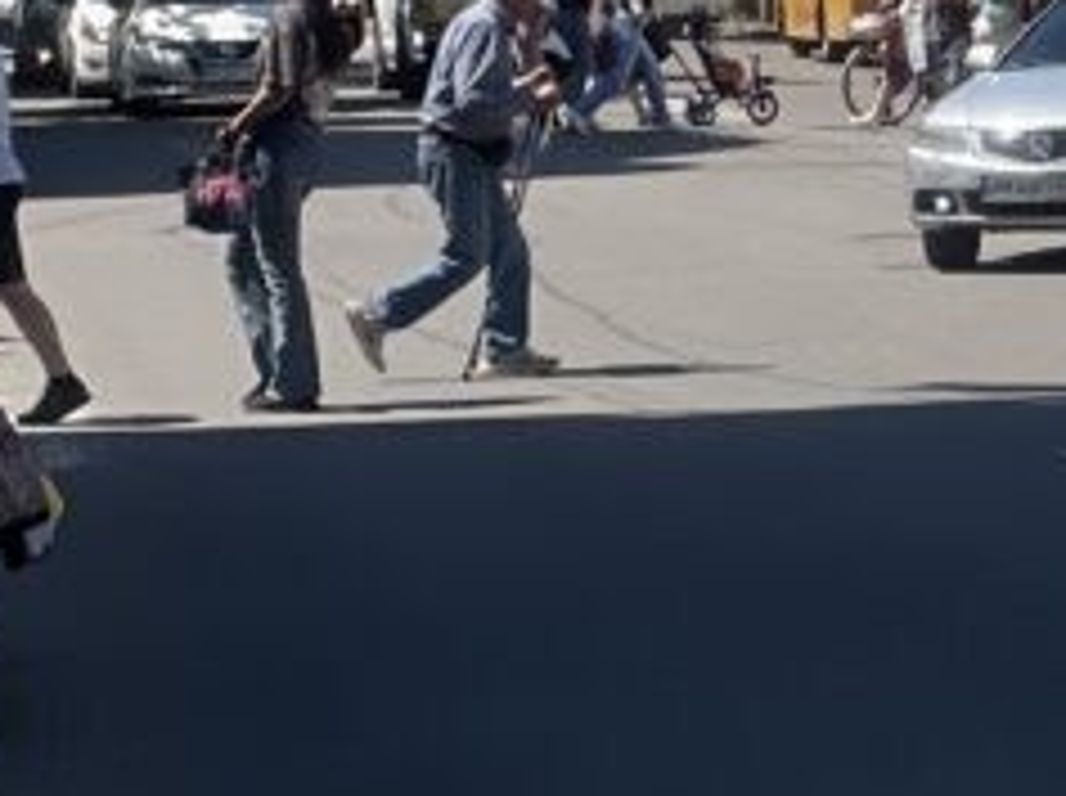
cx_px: 2199
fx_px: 6918
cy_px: -382
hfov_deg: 8.3
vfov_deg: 6.5
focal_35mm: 225
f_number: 2
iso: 32
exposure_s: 1/1996
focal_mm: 6
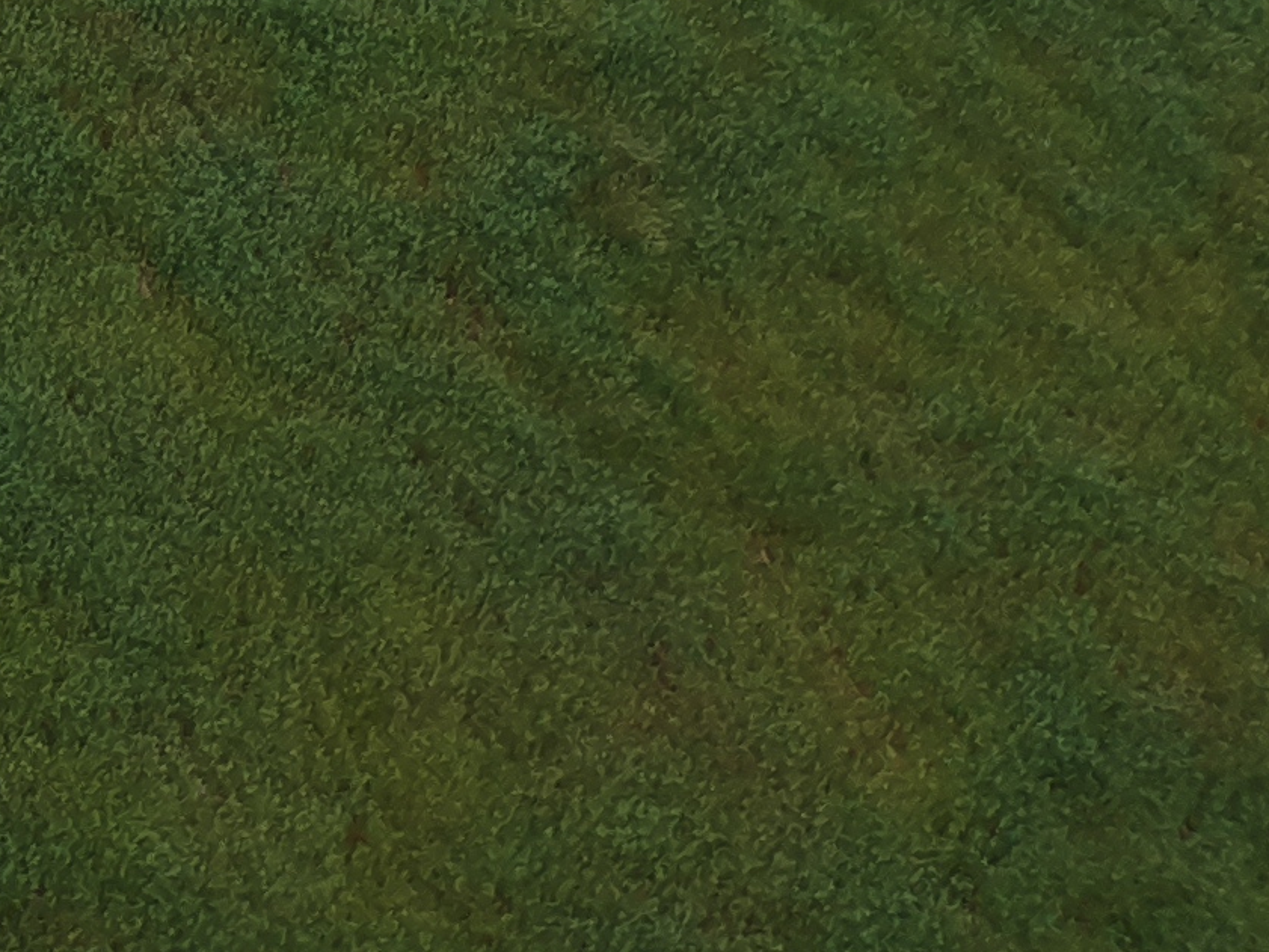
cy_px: -1061
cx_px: -1640
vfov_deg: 11.2
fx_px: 4326
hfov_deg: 13.2
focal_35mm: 118
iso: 100
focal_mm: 4.49
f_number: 2.6
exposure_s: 1/1000
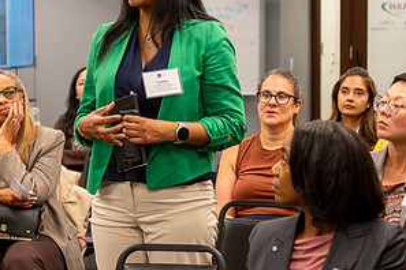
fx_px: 1432
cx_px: 122
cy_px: 142
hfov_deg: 16.1
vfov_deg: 10.8
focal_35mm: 127
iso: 1600
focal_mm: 65
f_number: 4
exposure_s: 1/100
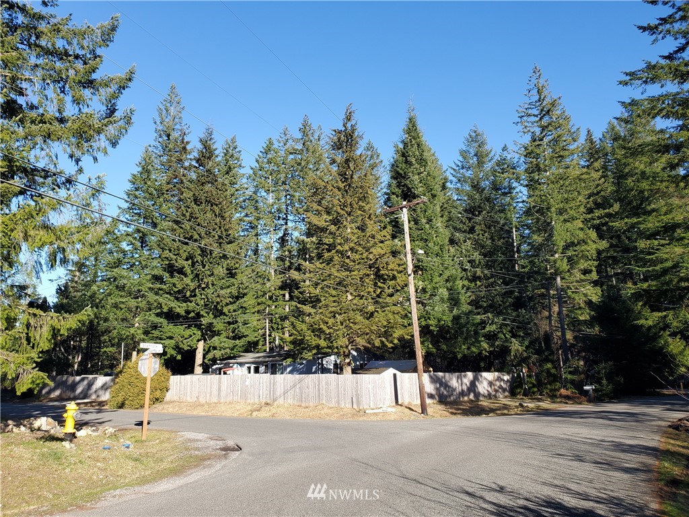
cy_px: 258
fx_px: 518
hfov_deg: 67.3
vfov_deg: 53.1
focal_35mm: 26
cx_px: 344
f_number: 2.4
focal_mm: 4.3
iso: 50
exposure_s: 1/649
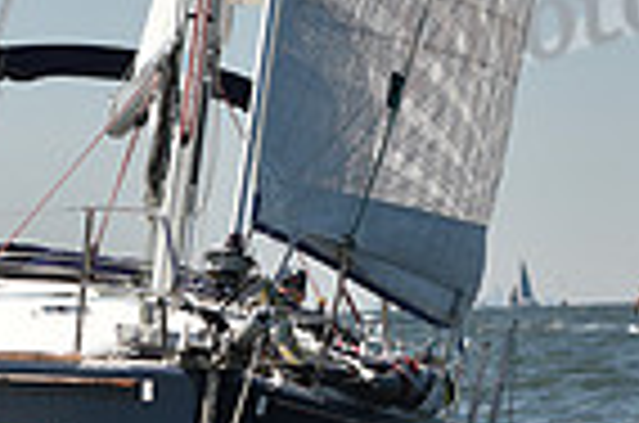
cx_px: 162
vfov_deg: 4.1
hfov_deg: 6.1
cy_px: 277
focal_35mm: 336
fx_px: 5951
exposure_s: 1/1250
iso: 250
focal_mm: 82
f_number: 4
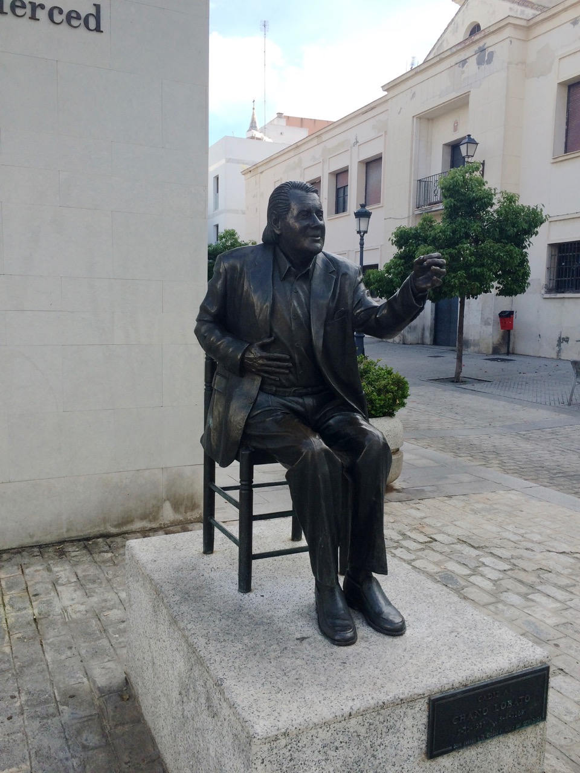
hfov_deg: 48.2
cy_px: 386
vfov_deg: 61.7
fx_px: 648
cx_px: 290
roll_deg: -0.5
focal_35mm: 29
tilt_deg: -8.0
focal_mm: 4.15
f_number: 2.2
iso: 32
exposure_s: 1/586
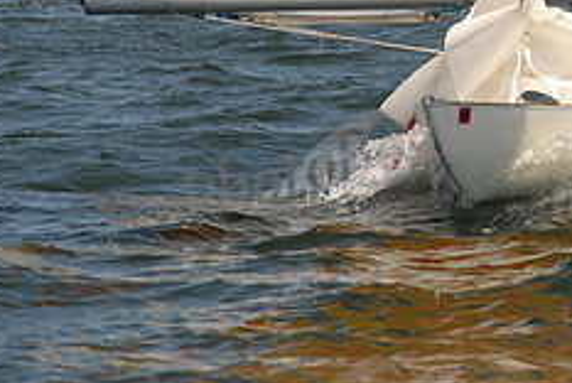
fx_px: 8909
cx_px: 655
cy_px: -2
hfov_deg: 3.7
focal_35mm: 560
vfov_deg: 2.5
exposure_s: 1/640
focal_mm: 150
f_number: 7.1
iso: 200
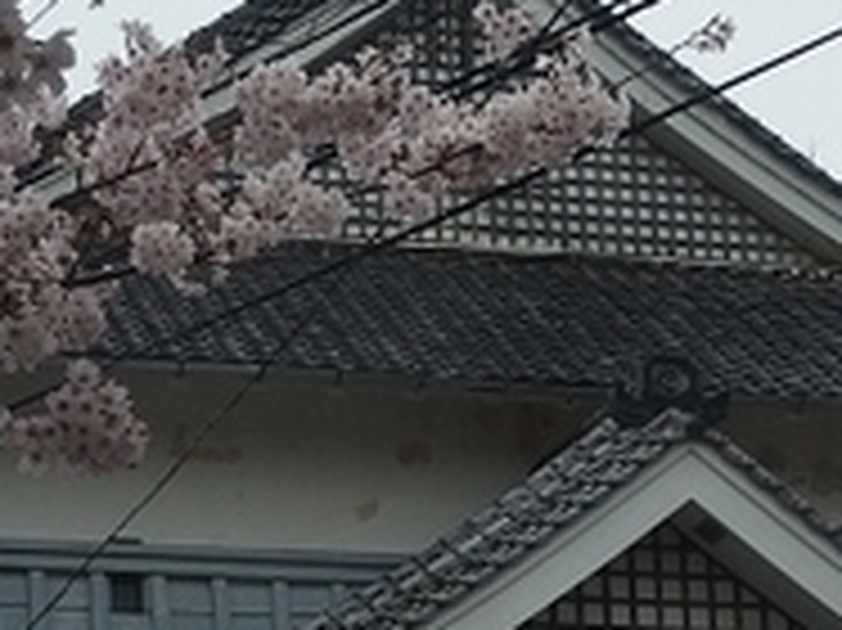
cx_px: 320
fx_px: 3962
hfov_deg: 12.1
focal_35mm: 163
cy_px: 513
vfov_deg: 9.1
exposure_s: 1/640
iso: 100
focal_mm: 6.8
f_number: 4
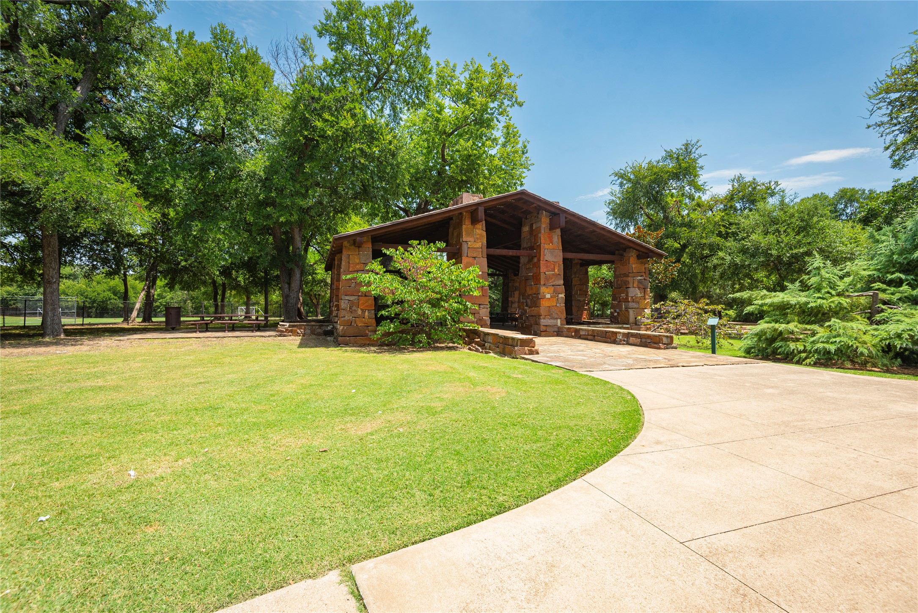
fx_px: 408
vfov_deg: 73.8
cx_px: 459
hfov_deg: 96.7
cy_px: 306
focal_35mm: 16
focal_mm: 16
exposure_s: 1/200
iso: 100
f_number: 7.1
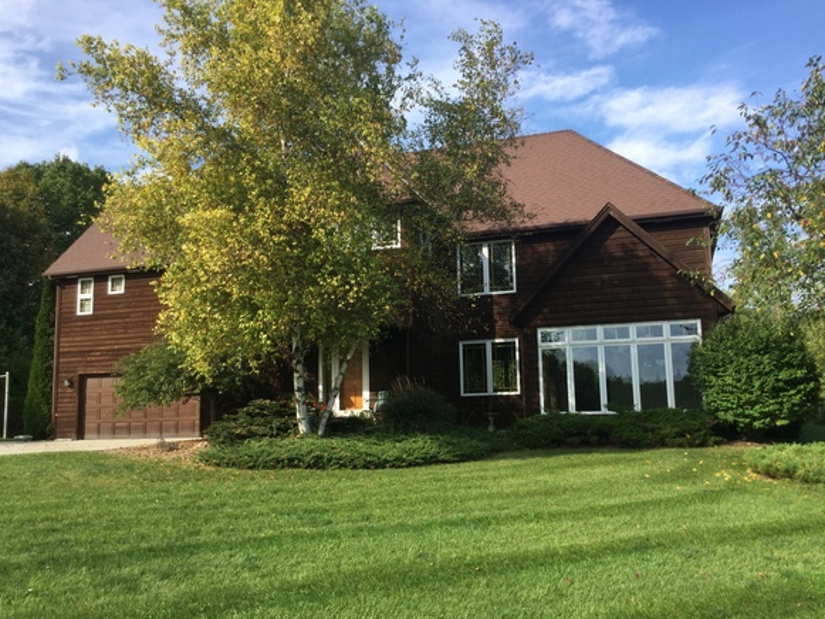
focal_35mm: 32
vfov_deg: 44.2
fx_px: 763
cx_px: 420
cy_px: 318
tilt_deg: +6.3
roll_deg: +0.3
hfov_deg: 56.8
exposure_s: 1/622
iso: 25
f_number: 2.4
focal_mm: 3.3
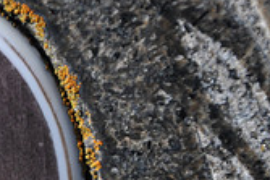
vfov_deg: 3.3
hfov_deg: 4.9
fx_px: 3124
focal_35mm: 417
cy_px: 233
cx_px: -108
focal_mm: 80
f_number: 6.3
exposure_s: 1/160
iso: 200
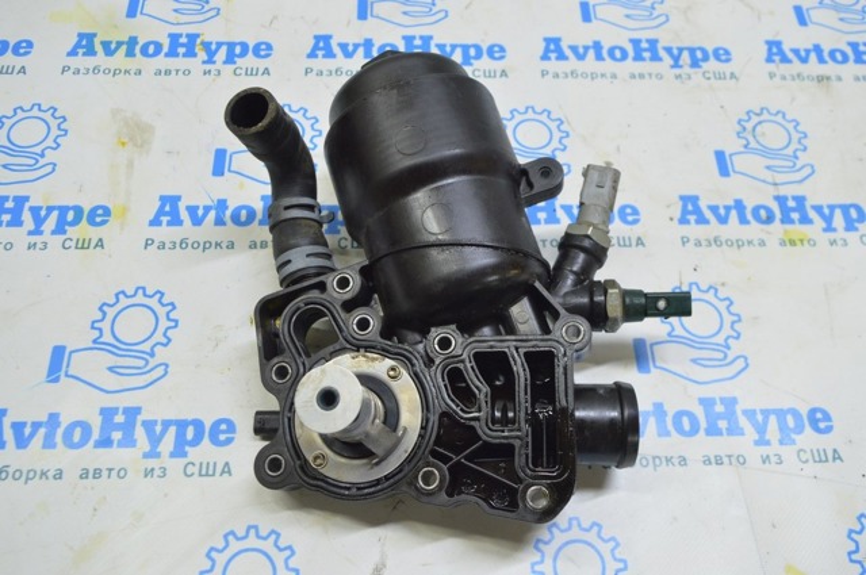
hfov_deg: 57.3
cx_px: 433
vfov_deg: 39.9
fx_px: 793
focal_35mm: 33
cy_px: 288
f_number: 5.6
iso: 400
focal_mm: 22
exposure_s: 1/20
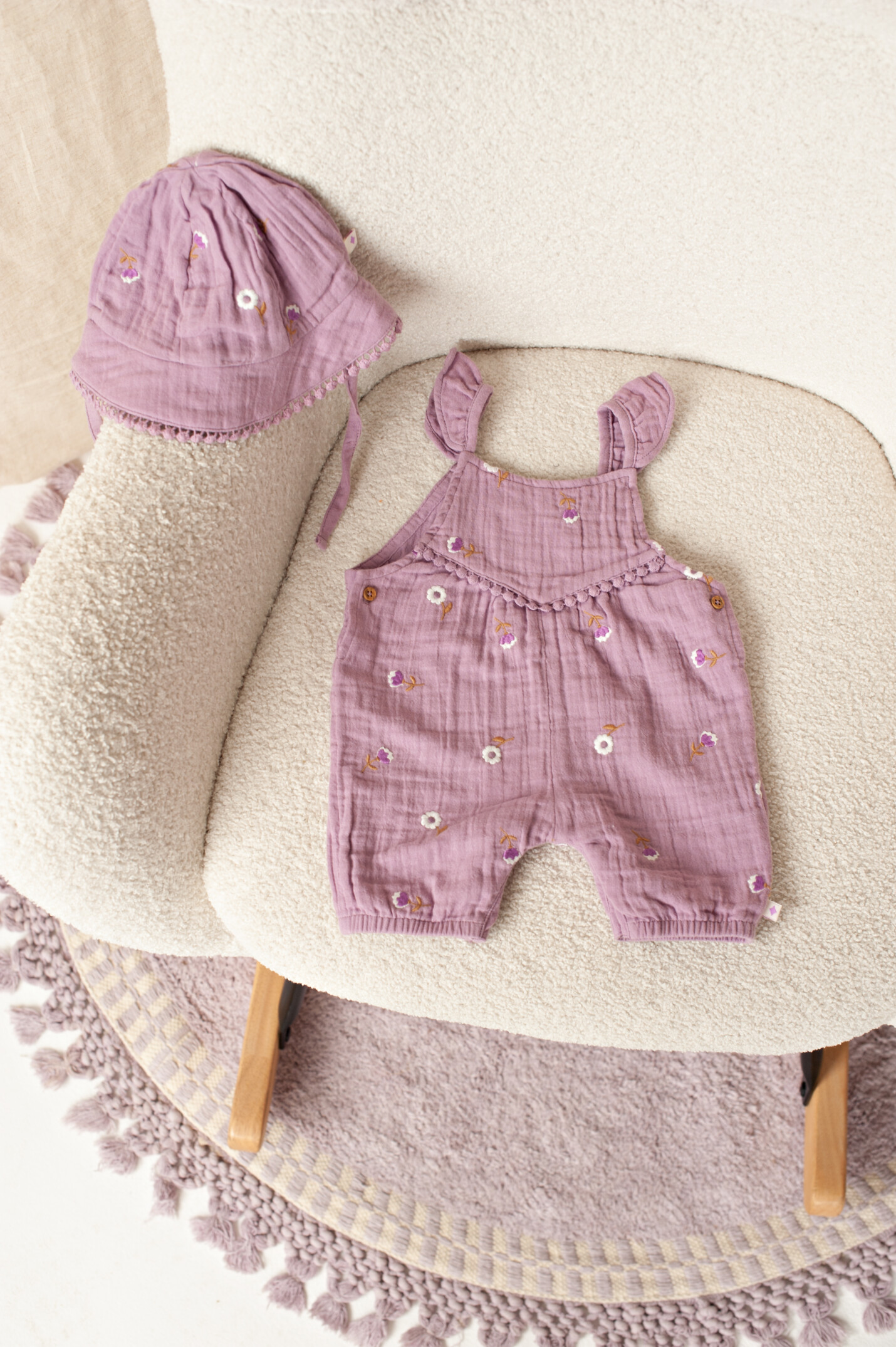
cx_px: 448
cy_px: 674
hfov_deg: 27.0
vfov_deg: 39.6
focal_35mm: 50
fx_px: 1869
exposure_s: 1/125
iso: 320
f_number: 5.6
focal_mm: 50
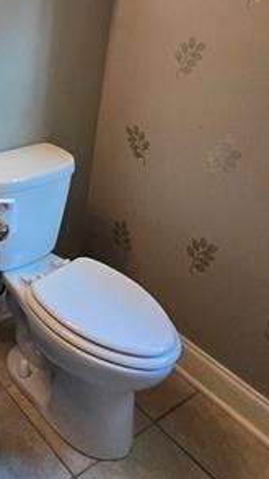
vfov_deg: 50.7
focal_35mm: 37
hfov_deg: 29.6
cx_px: -7
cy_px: 94
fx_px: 470
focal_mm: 1.7
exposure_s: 1/60
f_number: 2.2
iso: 200
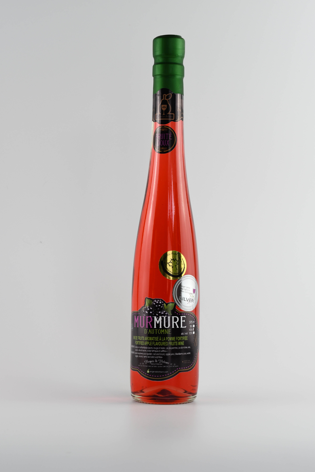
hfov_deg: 18.2
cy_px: 236
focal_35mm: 75
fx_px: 984
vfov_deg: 27.0
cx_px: 158
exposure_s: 1/80
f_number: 9
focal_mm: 50
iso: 500
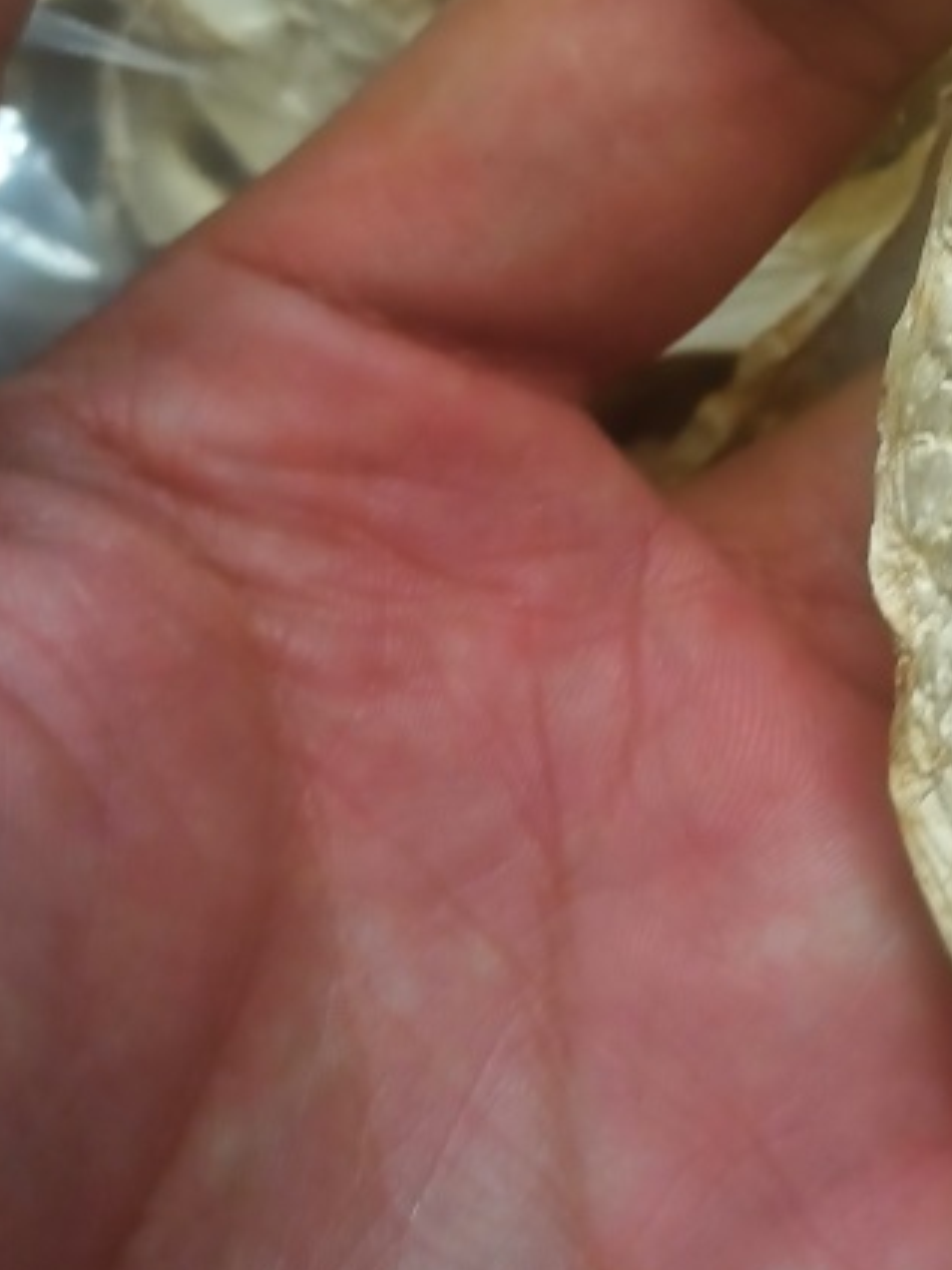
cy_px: 226
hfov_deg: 20.2
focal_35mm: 68
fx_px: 2493
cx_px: 1165
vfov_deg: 27.9
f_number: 1.9
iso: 376
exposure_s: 1/50
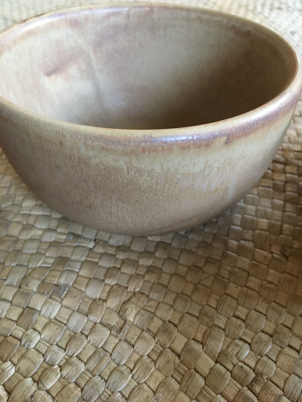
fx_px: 337
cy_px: 201
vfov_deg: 61.7
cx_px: 151
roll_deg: -1.2
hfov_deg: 48.2
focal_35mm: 29
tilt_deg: -43.3
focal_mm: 4.15
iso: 200
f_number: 2.2
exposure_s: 1/20
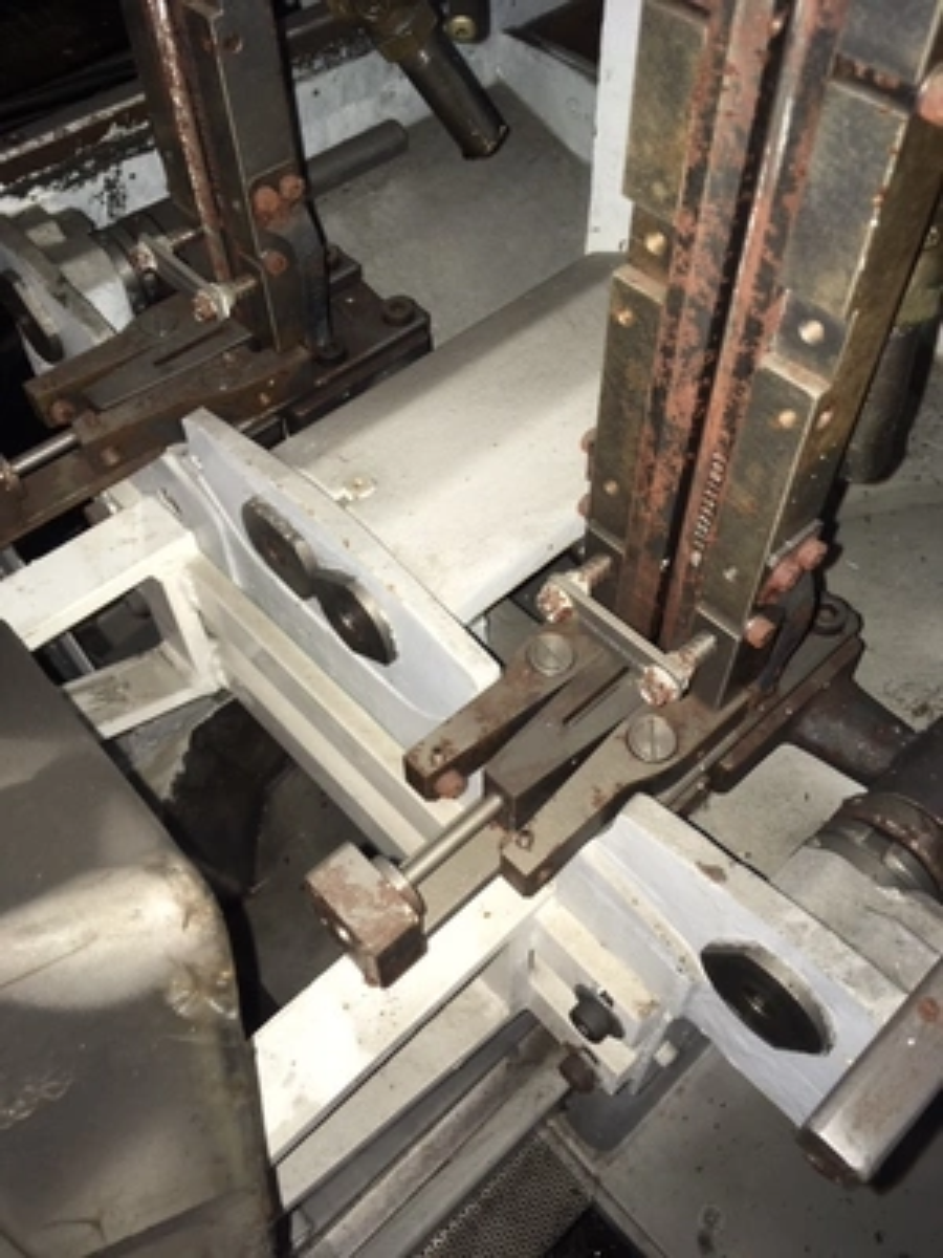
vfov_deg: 61.7
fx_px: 1053
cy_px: 629
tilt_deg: -55.5
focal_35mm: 29
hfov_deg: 48.2
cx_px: 472
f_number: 2.2
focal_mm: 4.15
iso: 25
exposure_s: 1/20
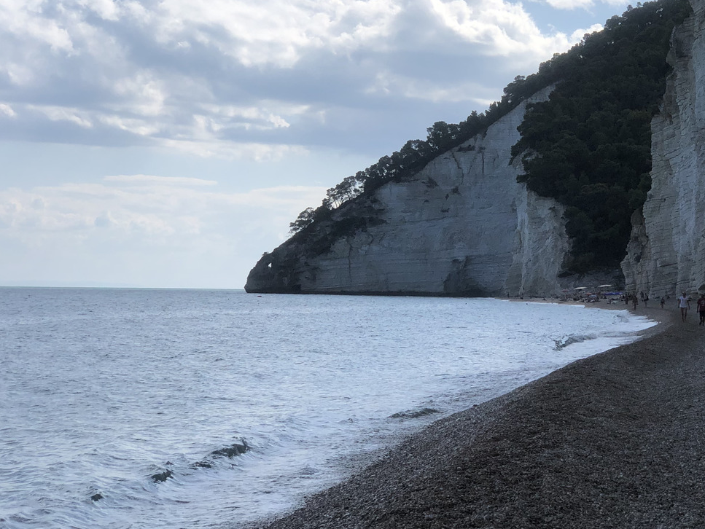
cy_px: 197
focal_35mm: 86
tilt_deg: +2.9
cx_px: 536
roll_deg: -0.2
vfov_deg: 17.2
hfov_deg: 22.5
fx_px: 1752
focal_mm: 6
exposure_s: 1/1919
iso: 16
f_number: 2.4
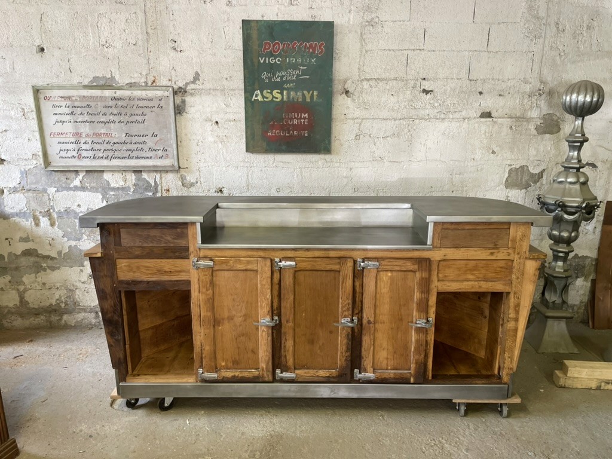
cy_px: 230
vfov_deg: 53.1
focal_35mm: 26
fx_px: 460
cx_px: 306
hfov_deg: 67.3
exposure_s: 1/50
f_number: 1.6
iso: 125
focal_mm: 4.2
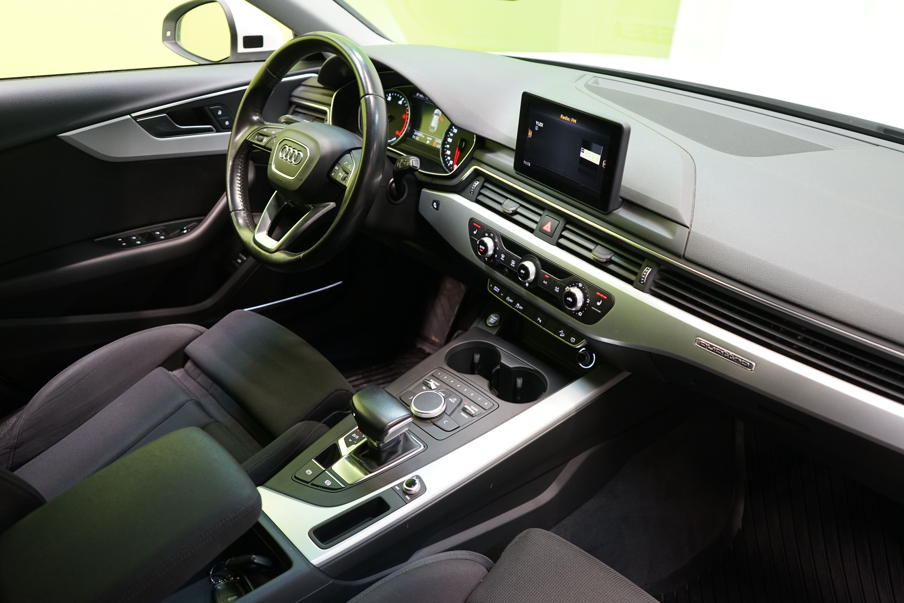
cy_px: 302
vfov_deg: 45.0
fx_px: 728
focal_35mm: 29
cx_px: 452
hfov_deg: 63.7
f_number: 3.5
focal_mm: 29
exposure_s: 1/30
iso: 1000
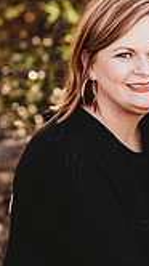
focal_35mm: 242
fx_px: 1705
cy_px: 220
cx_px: 157
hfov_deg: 5.0
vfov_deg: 8.9
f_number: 2.8
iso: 160
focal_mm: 85
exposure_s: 1/250
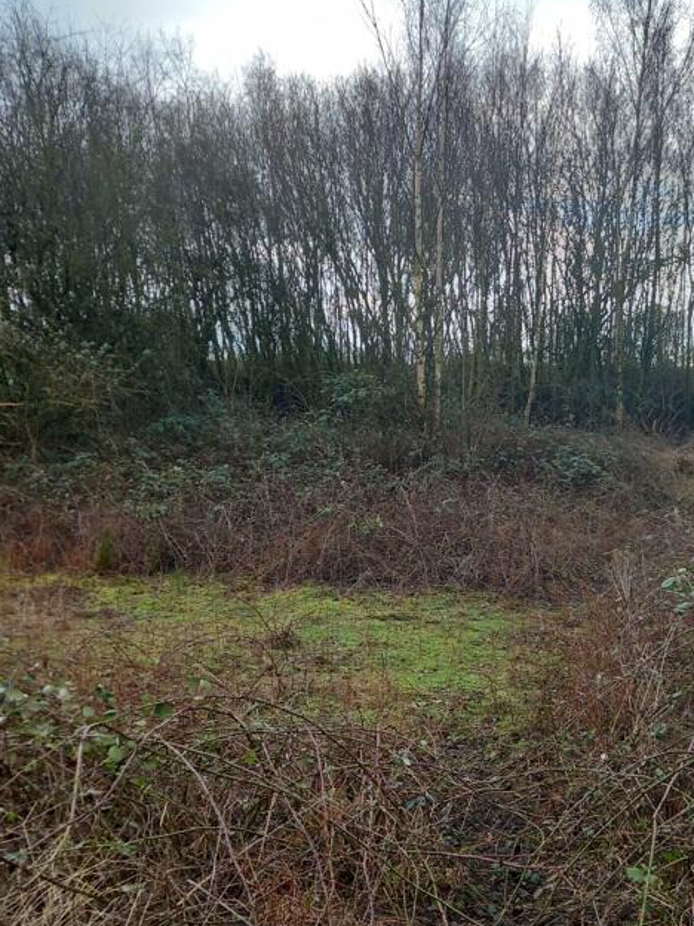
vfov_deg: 44.8
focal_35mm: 41
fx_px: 1096
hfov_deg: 34.9
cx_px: 445
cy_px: 646
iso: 50
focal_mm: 4.6
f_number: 2
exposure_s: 1/120
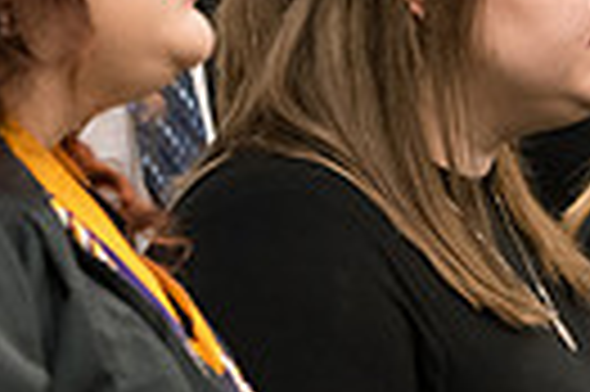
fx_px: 7628
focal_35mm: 466
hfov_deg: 4.4
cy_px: -268
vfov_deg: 2.9
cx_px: -405
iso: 2500
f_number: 3.5
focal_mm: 105
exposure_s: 1/200
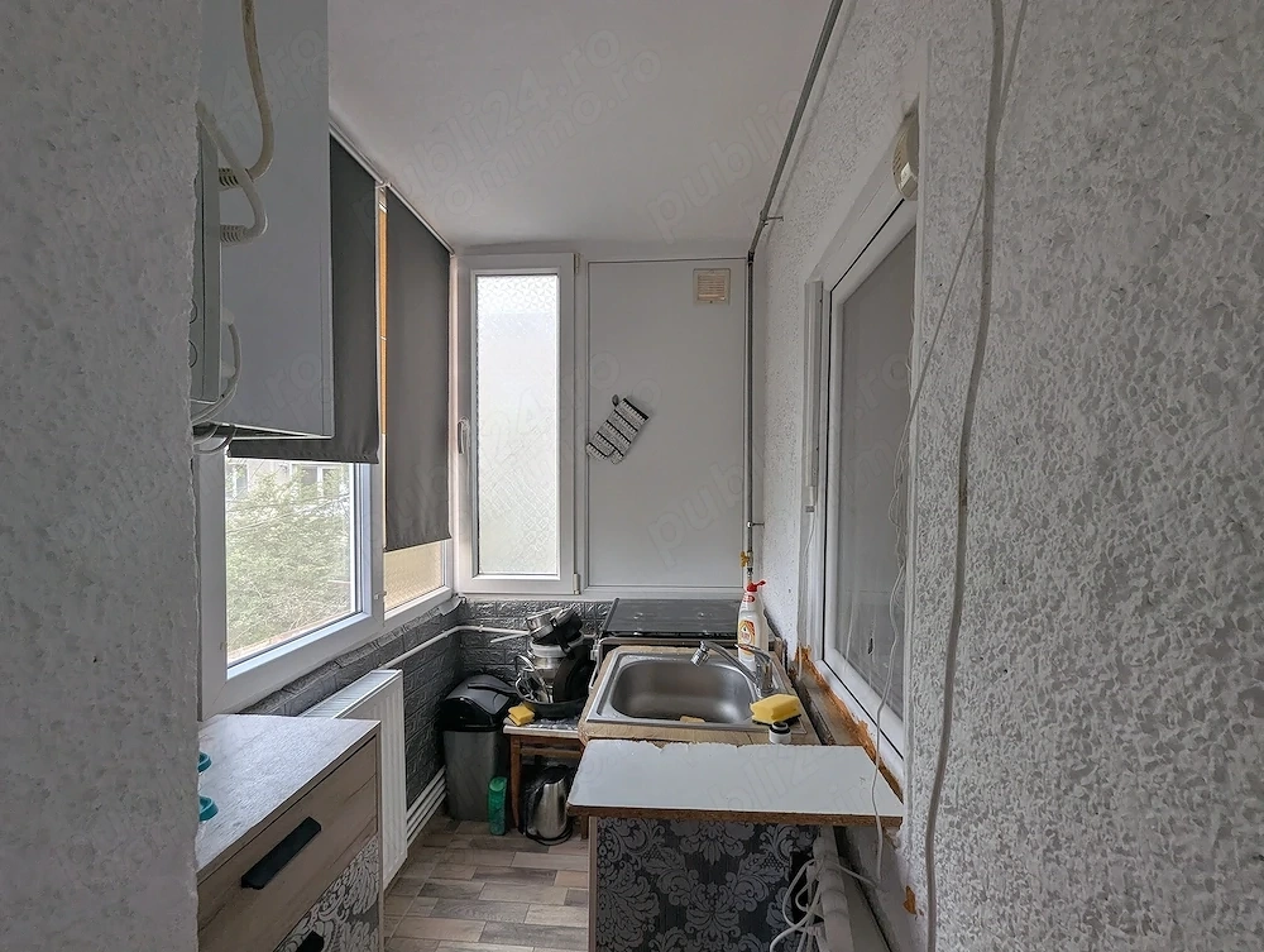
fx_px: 475
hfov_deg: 106.1
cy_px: 476
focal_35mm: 13
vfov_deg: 90.1
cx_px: 632
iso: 46
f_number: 2.2
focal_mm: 1.95
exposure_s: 1/158
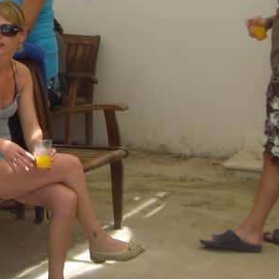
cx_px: -12
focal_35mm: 114
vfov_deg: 15.0
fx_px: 1040
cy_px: 4
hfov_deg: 15.0
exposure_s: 1/500
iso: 64
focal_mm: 6.2
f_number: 2.7
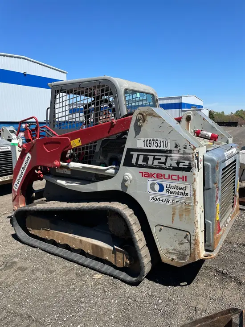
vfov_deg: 67.3
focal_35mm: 26
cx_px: 122
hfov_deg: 53.1
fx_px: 245
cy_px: 164
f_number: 1.6
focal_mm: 4.2
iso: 50
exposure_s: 1/4651
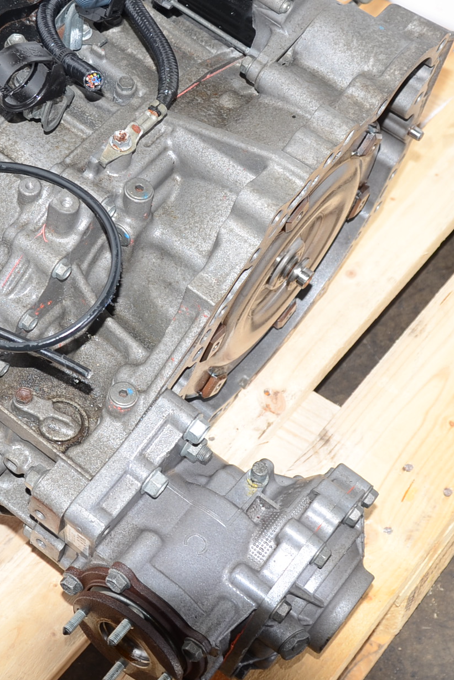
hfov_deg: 18.9
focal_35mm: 72
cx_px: 167
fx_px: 1362
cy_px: 292
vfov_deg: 28.0
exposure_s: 1/40
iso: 100
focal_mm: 24
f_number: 5
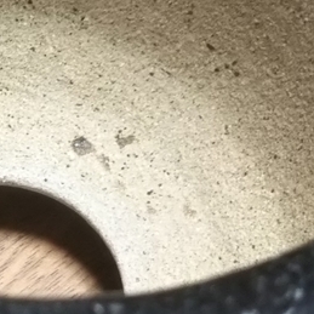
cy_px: 44
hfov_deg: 14.0
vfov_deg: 14.1
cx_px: 7
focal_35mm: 123
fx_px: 1262
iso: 125
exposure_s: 1/30
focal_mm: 4
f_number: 2.2
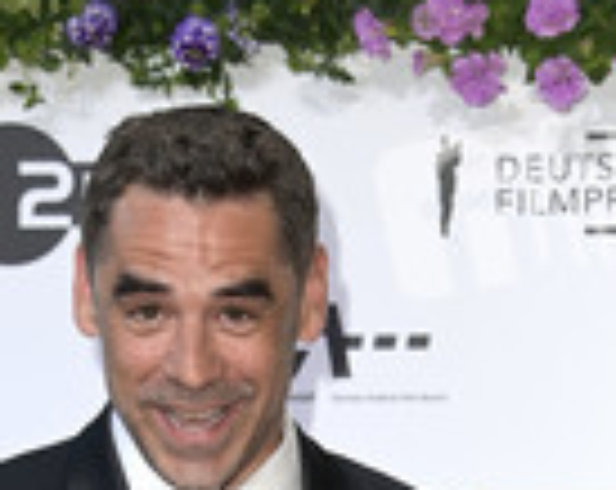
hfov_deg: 8.3
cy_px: 868
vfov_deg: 6.5
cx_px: 198
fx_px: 4239
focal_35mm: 233
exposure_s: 1/250
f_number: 6.3
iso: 640
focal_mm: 85
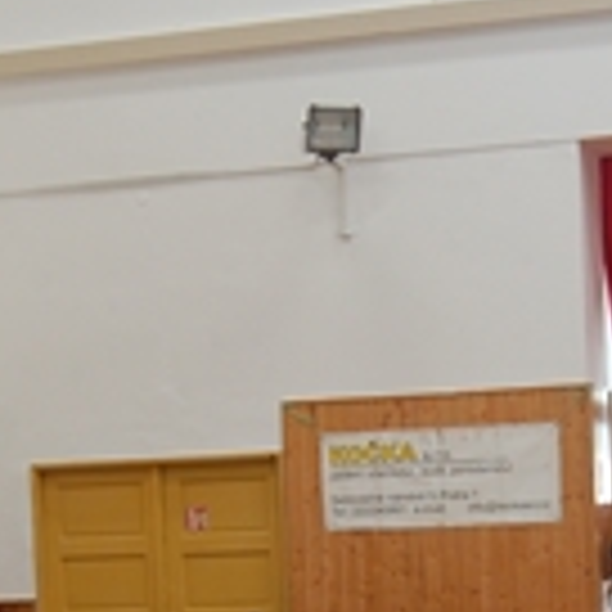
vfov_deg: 16.5
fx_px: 2060
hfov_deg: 16.8
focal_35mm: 103
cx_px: 418
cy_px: 612
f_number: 3.8
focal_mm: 22
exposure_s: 1/60
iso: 400
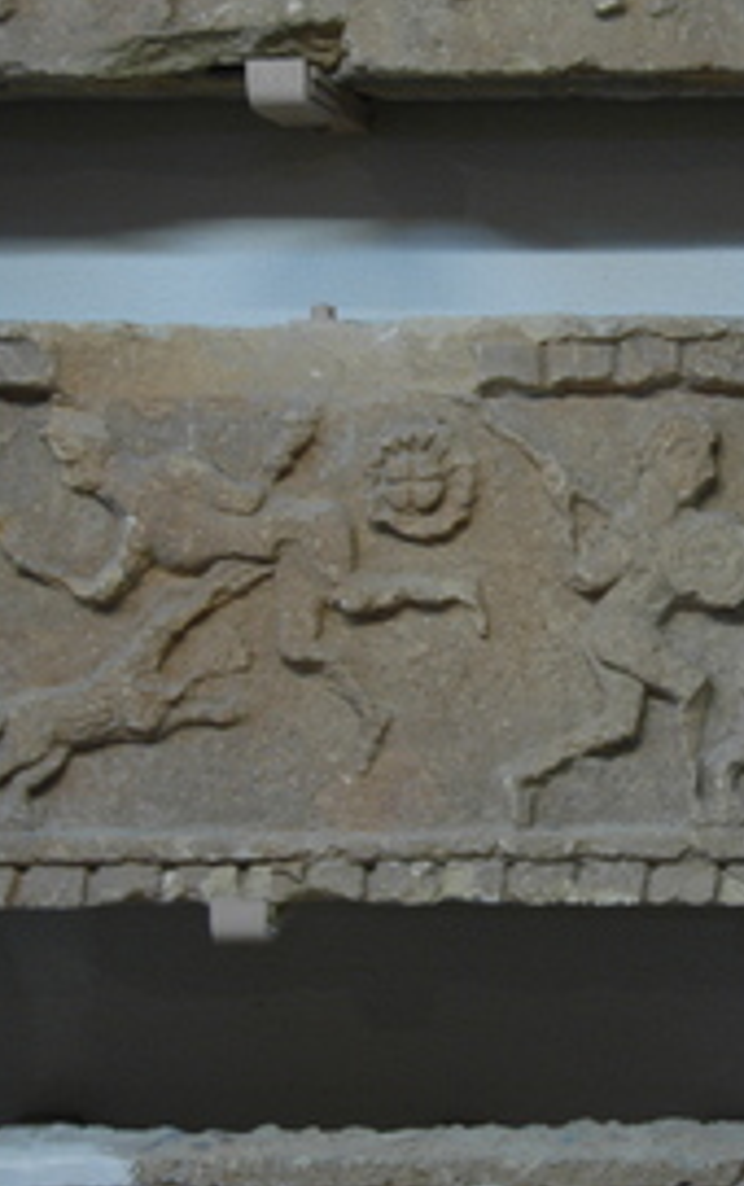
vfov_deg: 21.0
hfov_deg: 13.1
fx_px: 3203
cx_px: 766
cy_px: 560
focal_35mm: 99
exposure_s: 1/20
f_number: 4.5
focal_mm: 40
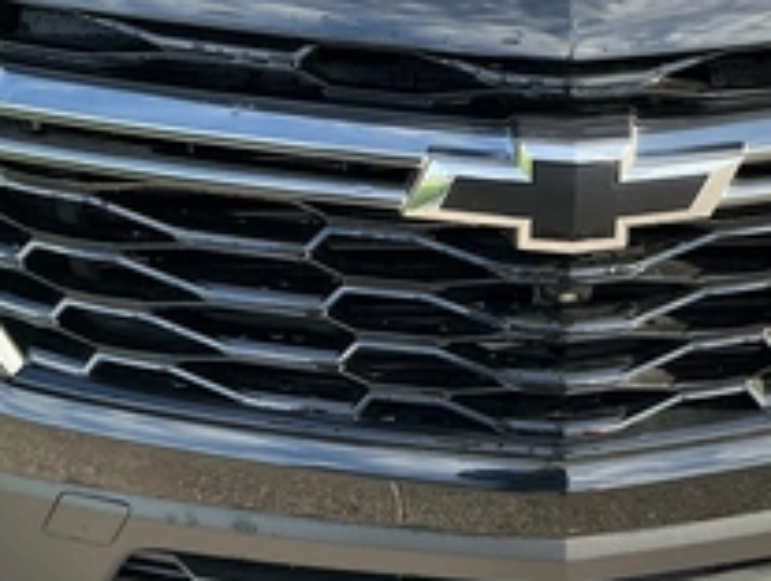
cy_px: 309
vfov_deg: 27.1
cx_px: 555
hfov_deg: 34.9
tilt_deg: -34.0
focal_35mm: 54
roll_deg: -3.9
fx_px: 1205
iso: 25
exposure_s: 1/136
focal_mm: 3
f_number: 1.8
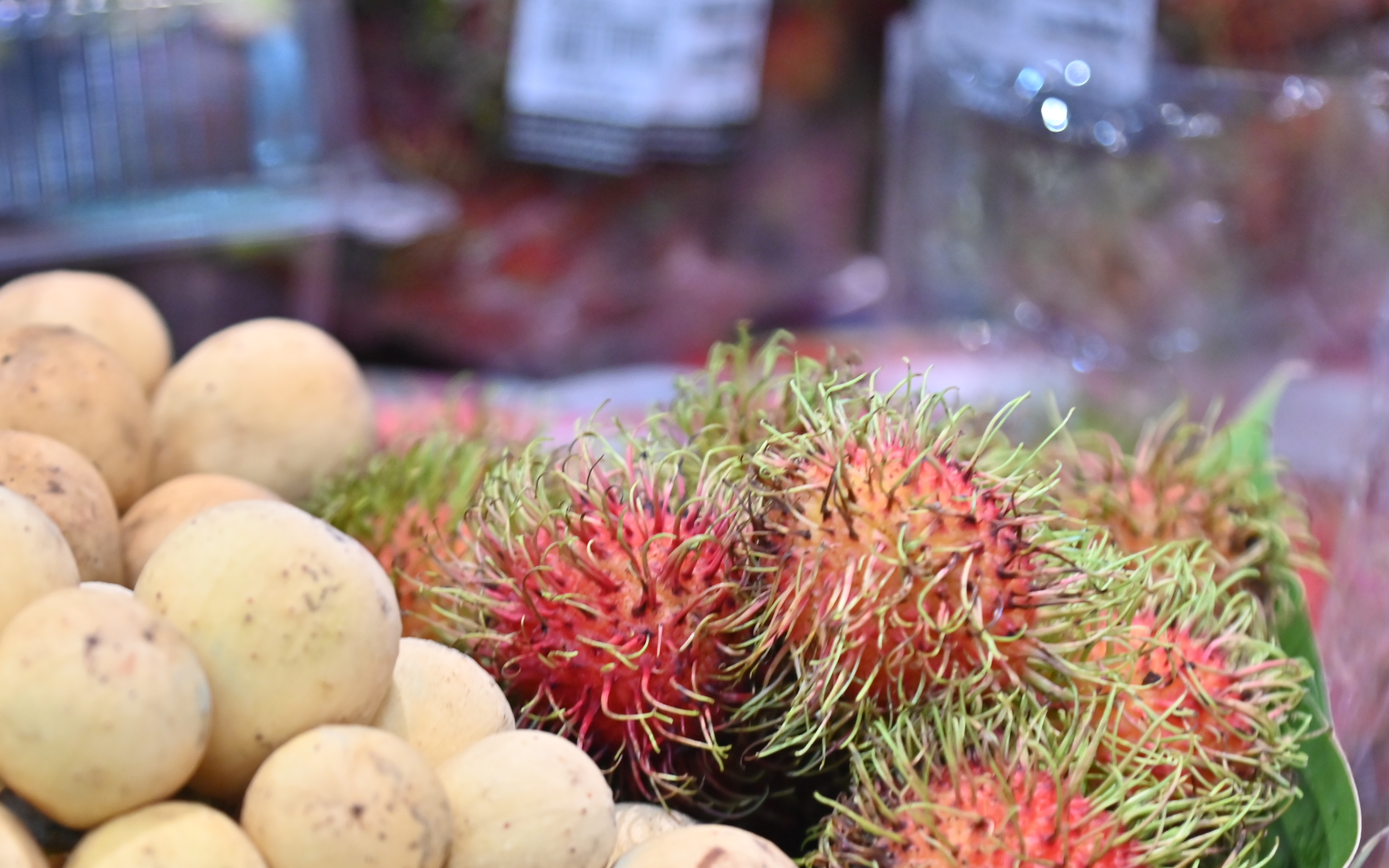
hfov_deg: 14.9
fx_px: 5300
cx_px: 585
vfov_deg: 9.3
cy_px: 688
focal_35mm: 140
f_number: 4.5
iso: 1400
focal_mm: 85
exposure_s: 1/100
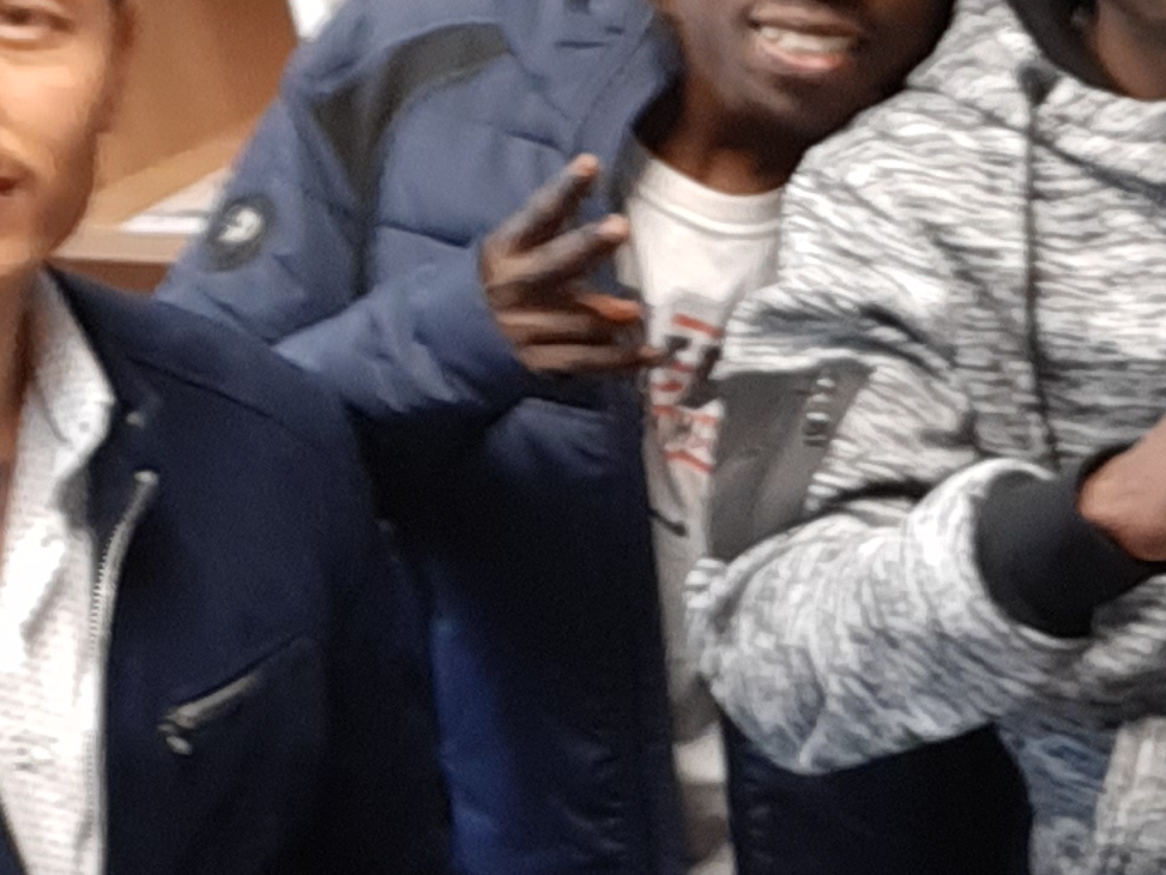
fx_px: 3537
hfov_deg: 17.1
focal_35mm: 105
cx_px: 1712
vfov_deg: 13.8
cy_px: 931
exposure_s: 1/25
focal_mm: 3.75
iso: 200
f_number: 2
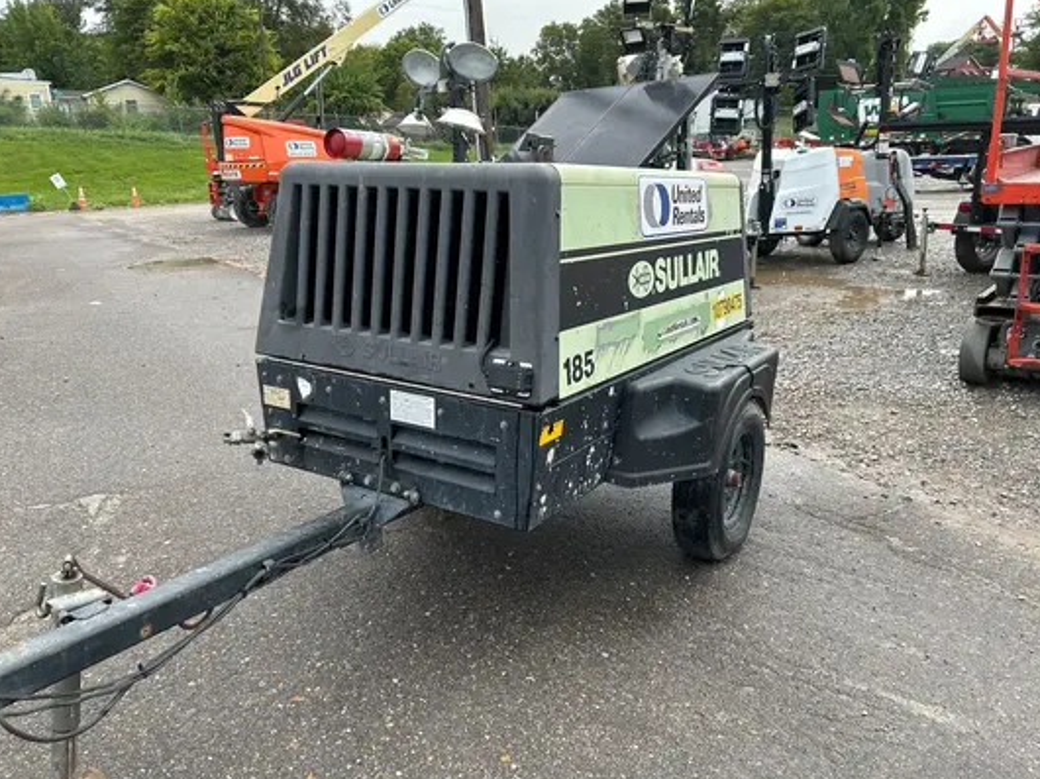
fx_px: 811
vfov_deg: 51.3
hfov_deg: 65.3
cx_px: 526
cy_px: 386
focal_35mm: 27
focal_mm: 5.7
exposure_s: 1/380
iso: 50
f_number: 1.5
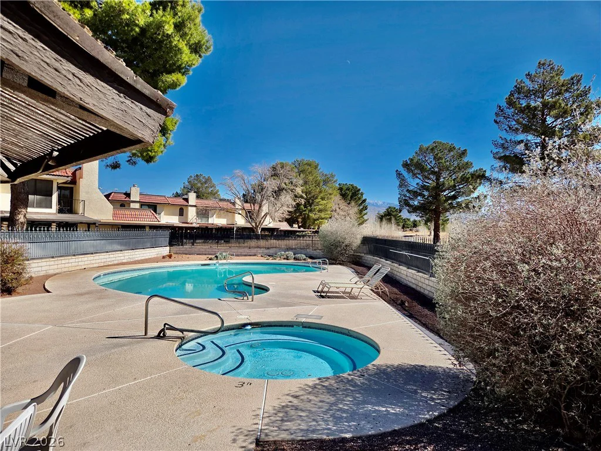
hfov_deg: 73.9
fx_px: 399
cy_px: 226
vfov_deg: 58.9
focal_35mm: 23
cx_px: 300
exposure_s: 1/7891
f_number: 1.8
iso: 80
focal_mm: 5.4
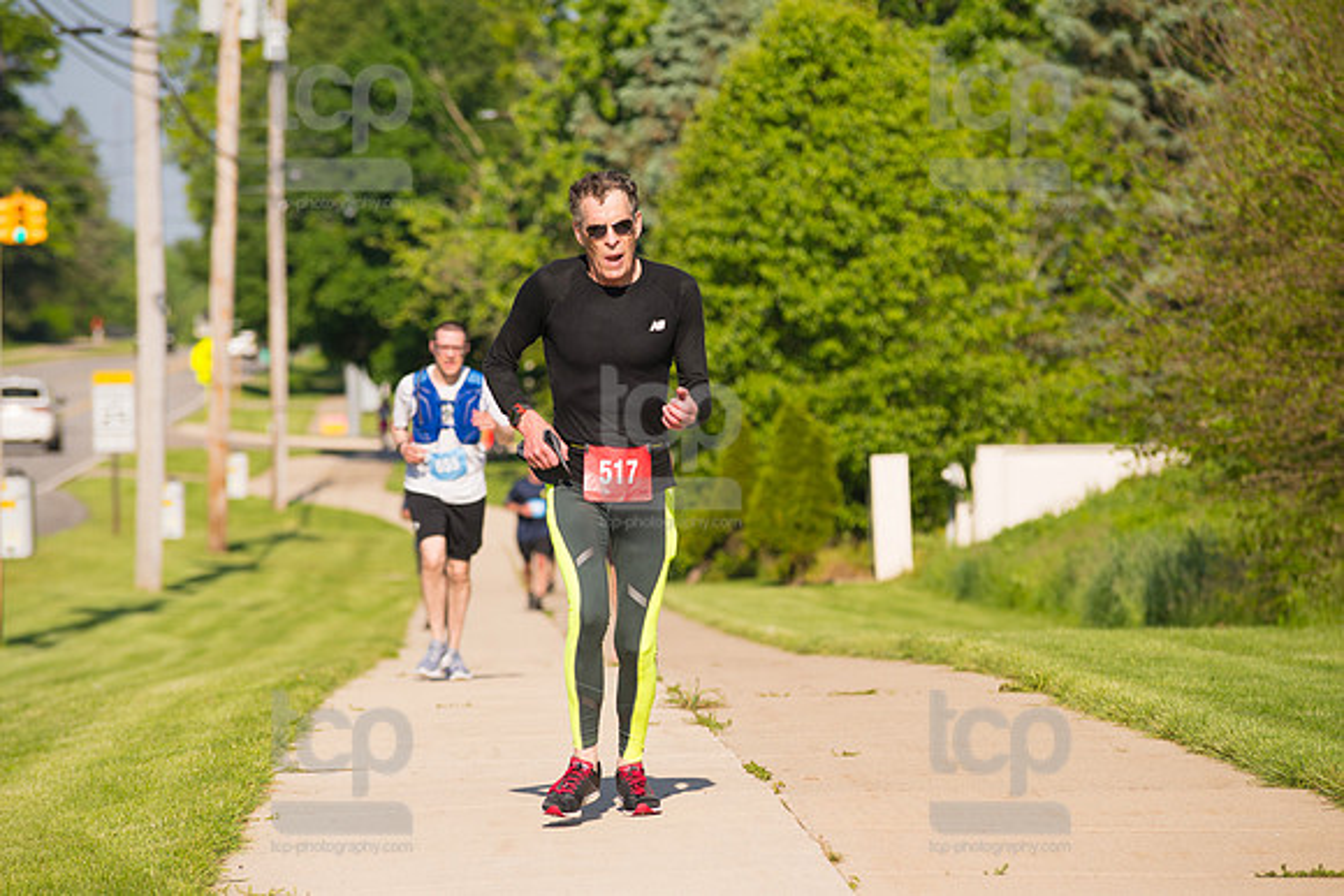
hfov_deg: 10.3
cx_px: 672
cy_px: 448
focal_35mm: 200
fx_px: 7468
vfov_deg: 6.9
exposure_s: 1/2000
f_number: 5.6
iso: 400
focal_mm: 200
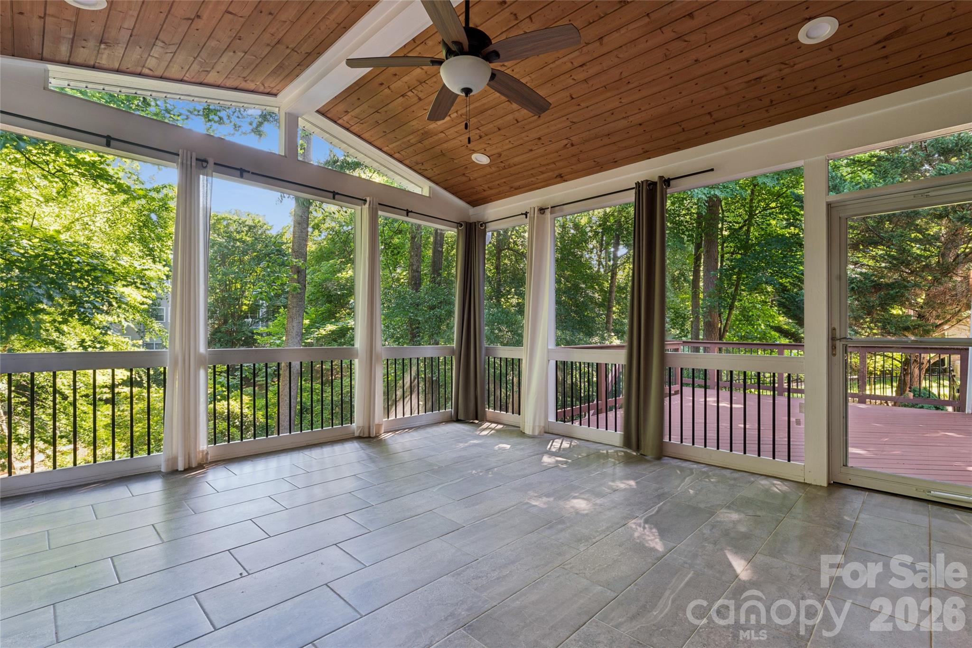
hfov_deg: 94.6
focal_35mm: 17
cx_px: 486
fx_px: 448
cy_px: 324
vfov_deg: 71.7
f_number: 13
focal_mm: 16.6
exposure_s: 1
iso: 100
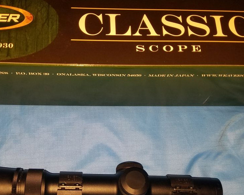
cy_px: 128
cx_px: 108
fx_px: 318
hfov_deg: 41.9
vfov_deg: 33.9
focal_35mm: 44
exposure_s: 1/50
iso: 40
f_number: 1.7
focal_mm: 4.2
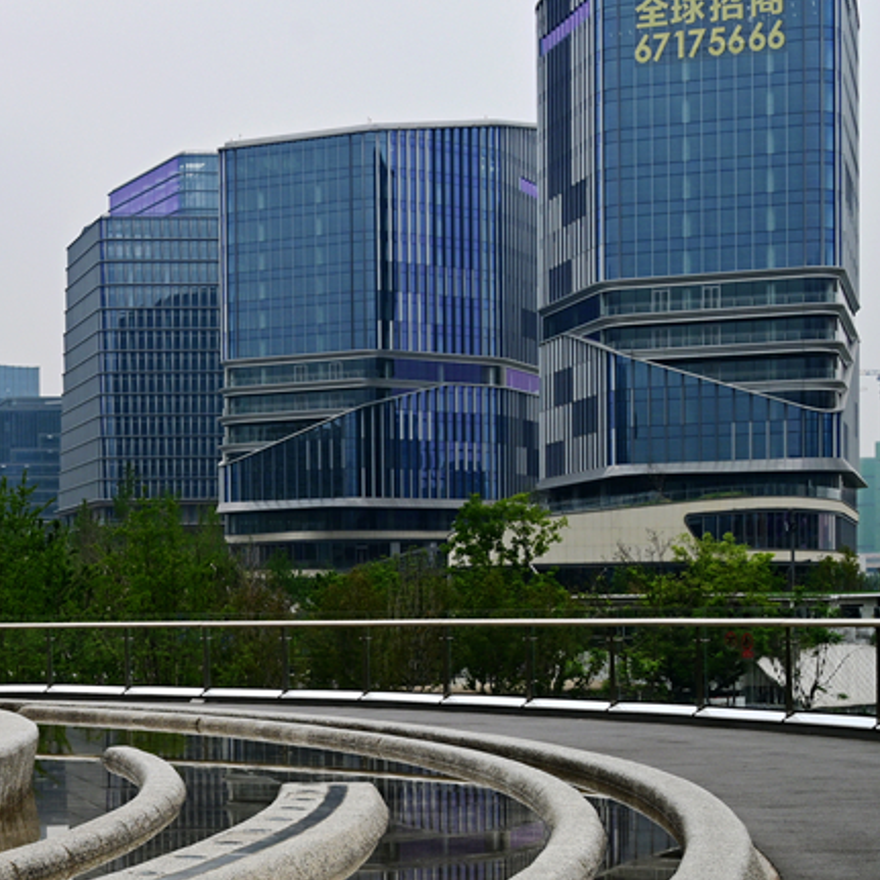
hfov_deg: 23.6
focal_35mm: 71
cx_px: 65
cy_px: 694
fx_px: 2042
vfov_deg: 24.0
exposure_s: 1/125
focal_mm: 30
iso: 100
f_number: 8
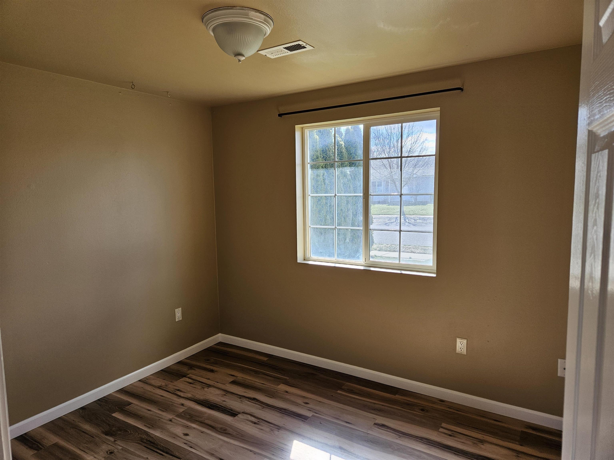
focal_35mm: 23
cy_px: 230
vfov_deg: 58.9
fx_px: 408
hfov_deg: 73.9
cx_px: 307
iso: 50
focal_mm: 5.4
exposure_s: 1/207
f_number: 1.8
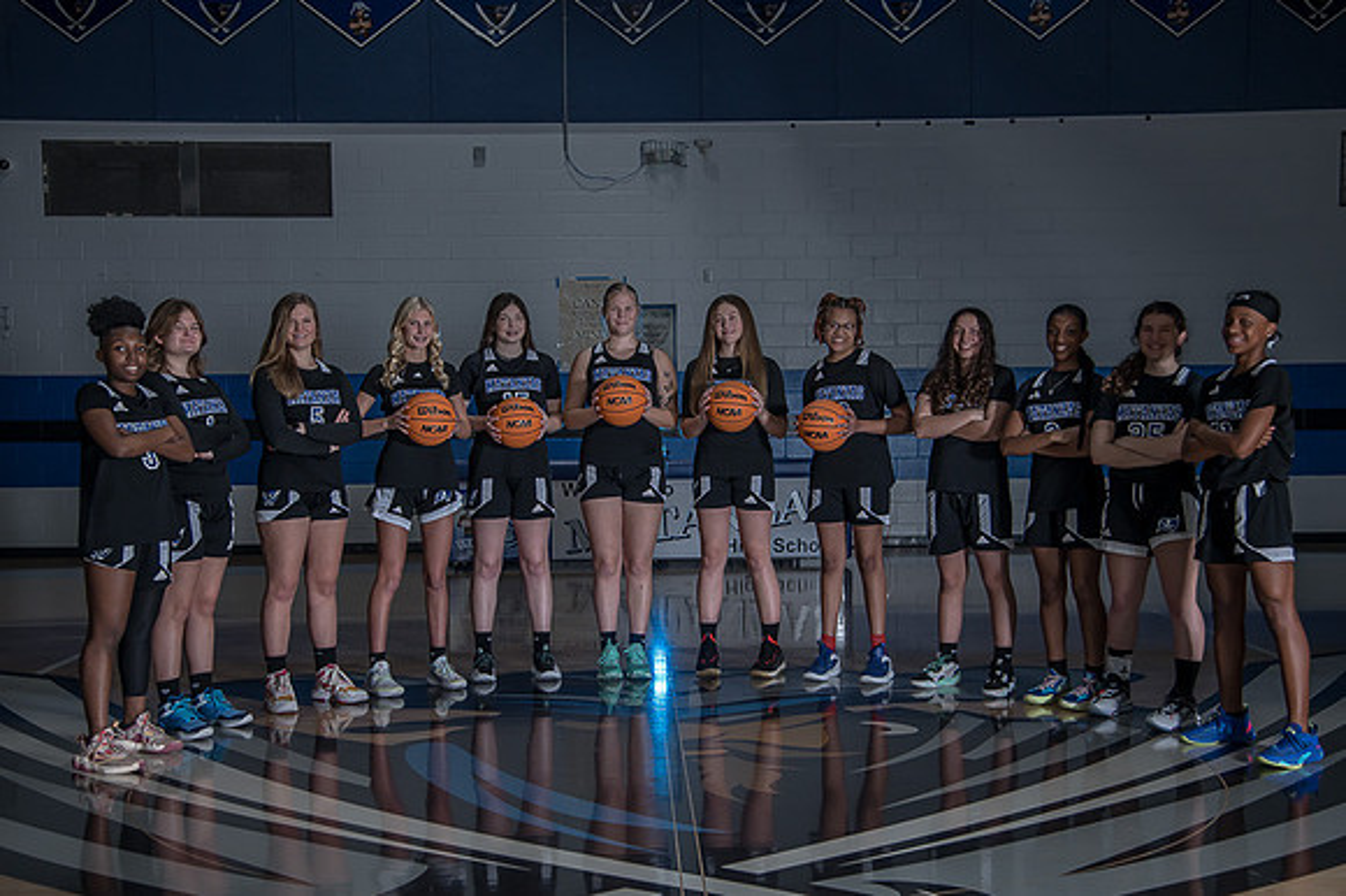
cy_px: 475
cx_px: 653
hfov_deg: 41.7
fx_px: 1766
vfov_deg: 28.4
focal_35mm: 47
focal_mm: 44
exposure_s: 1/200
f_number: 4
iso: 640
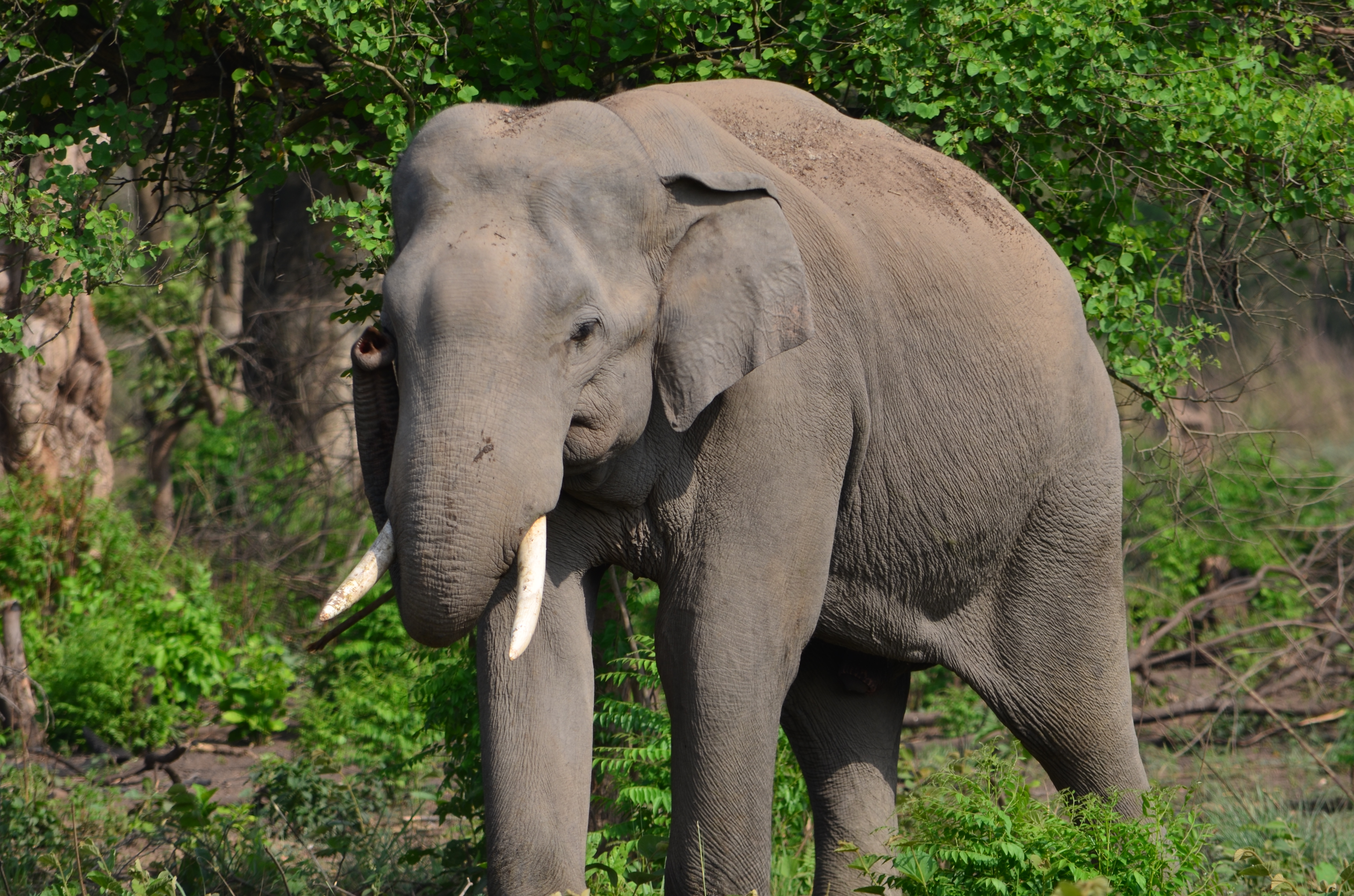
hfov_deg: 4.9
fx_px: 15764
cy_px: 448
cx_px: 677
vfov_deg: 3.3
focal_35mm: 420
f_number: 8
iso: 100
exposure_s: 1/250
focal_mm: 280
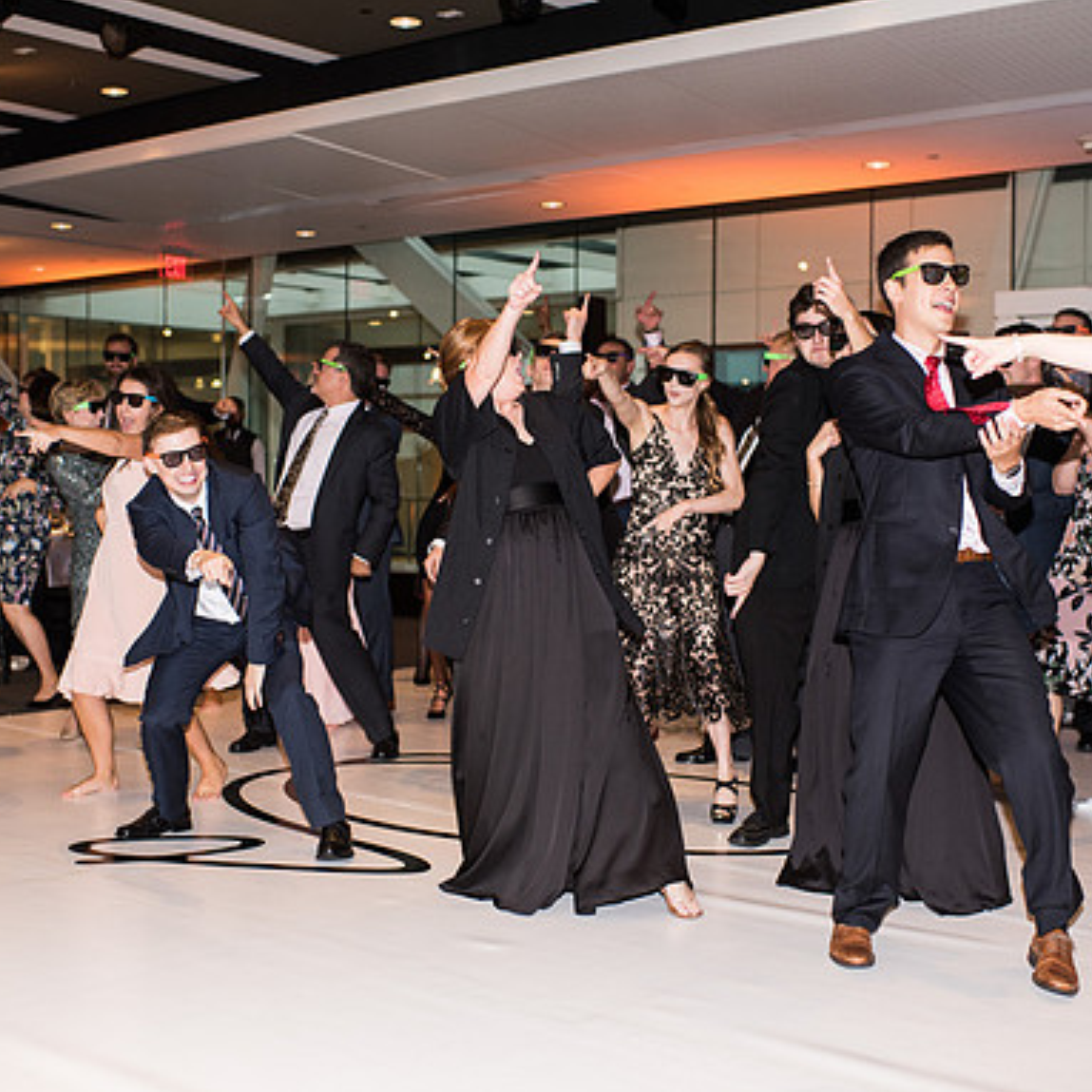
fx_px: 1606
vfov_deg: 37.6
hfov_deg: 37.5
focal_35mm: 45
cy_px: 546
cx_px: 530
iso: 640
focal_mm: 35
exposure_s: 1/160
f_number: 2.5
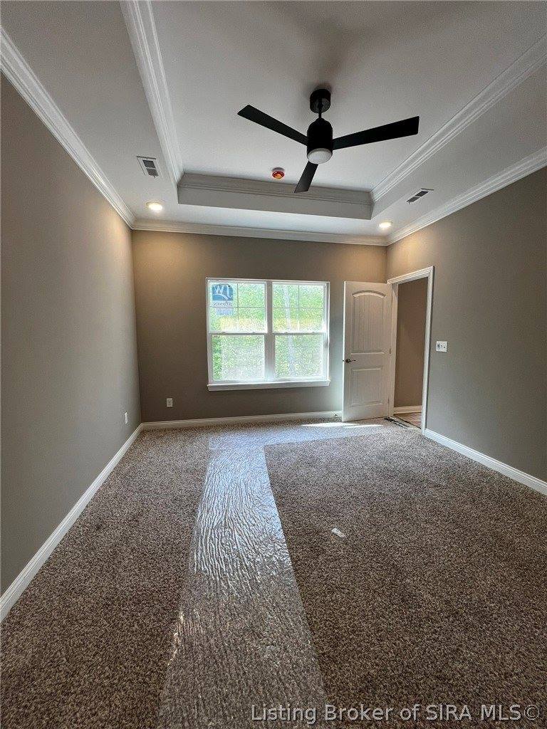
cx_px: 274
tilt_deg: -5.5
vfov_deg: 106.2
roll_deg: +0.7
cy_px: 364
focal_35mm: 13
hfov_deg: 89.9
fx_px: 274
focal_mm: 1.57
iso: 80
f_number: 1.8
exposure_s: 1/120
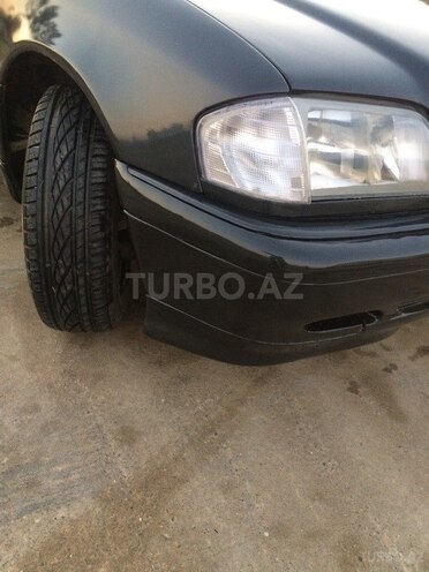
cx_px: 214
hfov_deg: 48.2
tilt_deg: -29.8
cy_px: 286
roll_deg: -8.0
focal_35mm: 29
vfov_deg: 61.7
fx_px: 479
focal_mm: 4.15
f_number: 2.2
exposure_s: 1/33
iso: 250
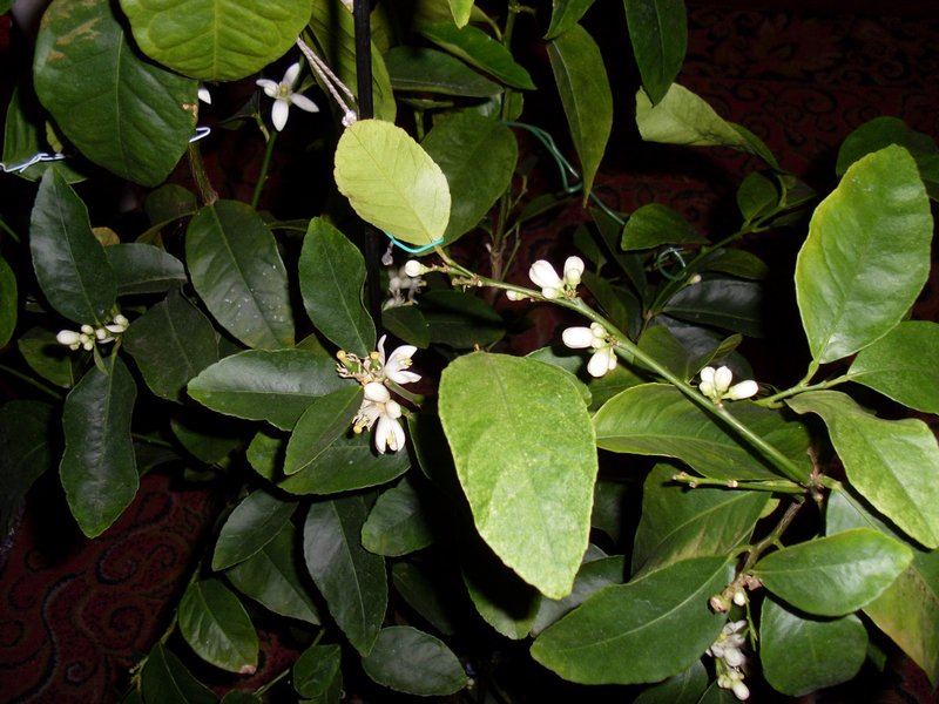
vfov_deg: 37.7
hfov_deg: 49.0
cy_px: 352
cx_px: 470
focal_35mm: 38
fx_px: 1031
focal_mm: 6.3
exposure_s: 1/45
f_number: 7.7
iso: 100
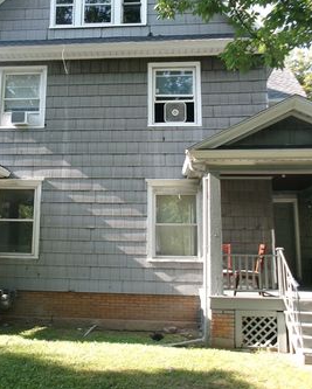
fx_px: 473
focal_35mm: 41
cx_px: 102
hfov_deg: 36.1
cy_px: 175
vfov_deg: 44.7
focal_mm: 5.1
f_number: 3.9
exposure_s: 1/100
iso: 100
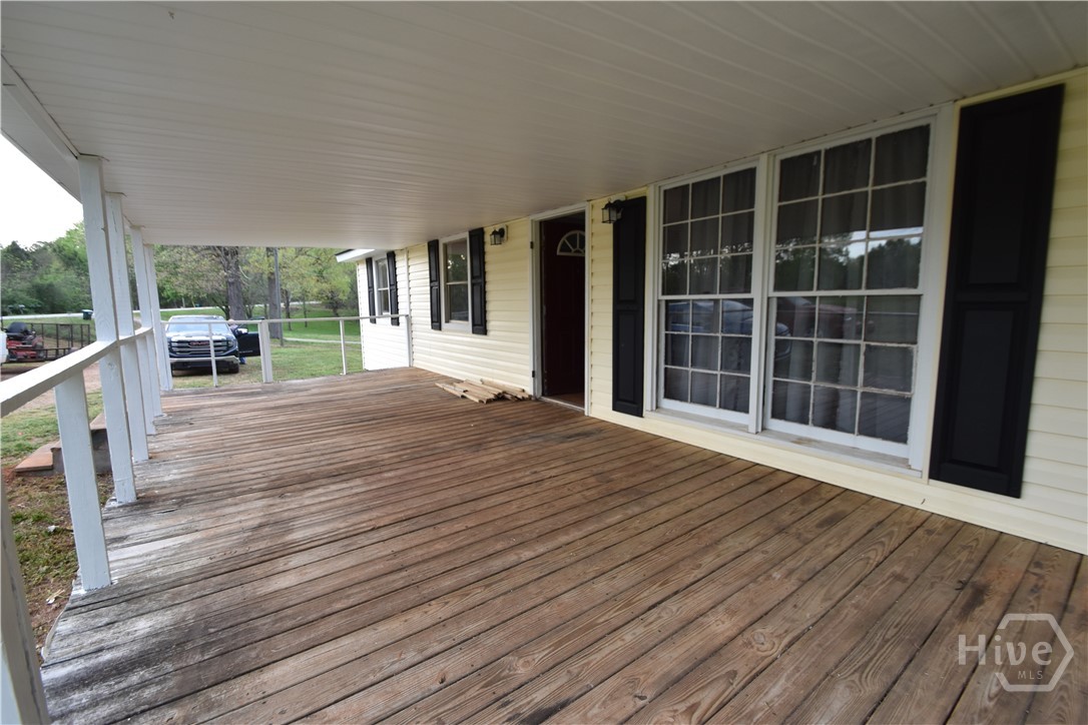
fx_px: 453
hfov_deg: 100.4
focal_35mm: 15
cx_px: 544
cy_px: 362
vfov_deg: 77.3
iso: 400
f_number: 4.8
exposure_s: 1/90
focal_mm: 10
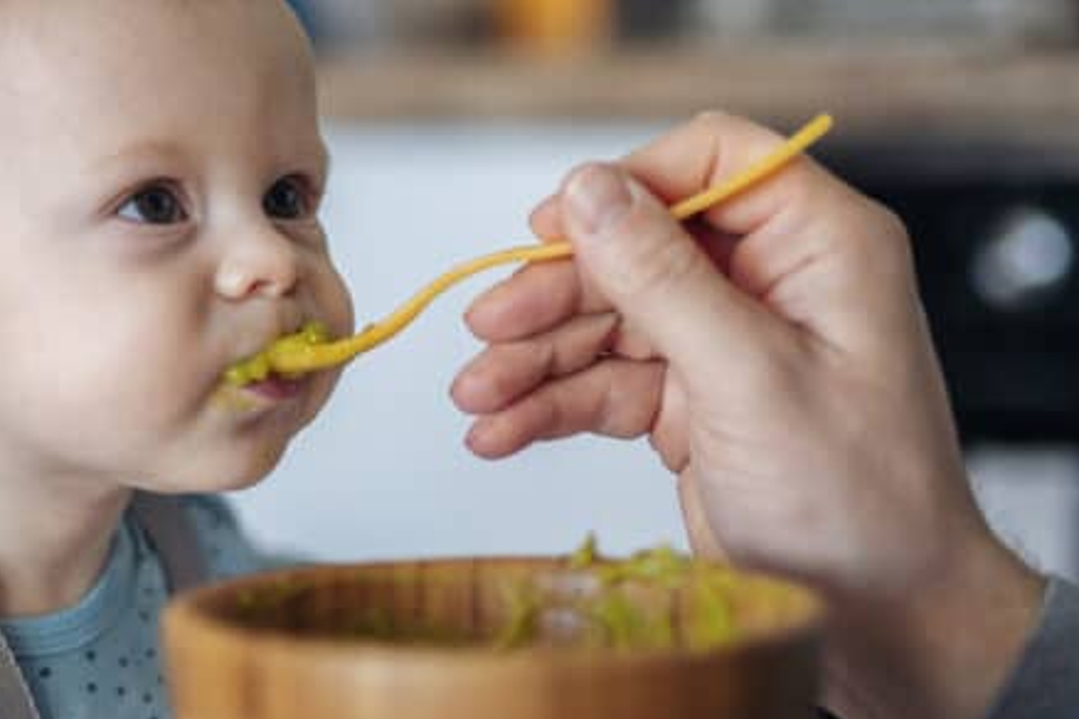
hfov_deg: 17.4
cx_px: 276
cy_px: 326
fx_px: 3506
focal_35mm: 117
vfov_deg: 11.7
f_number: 1.4
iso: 400
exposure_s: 1/250
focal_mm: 50
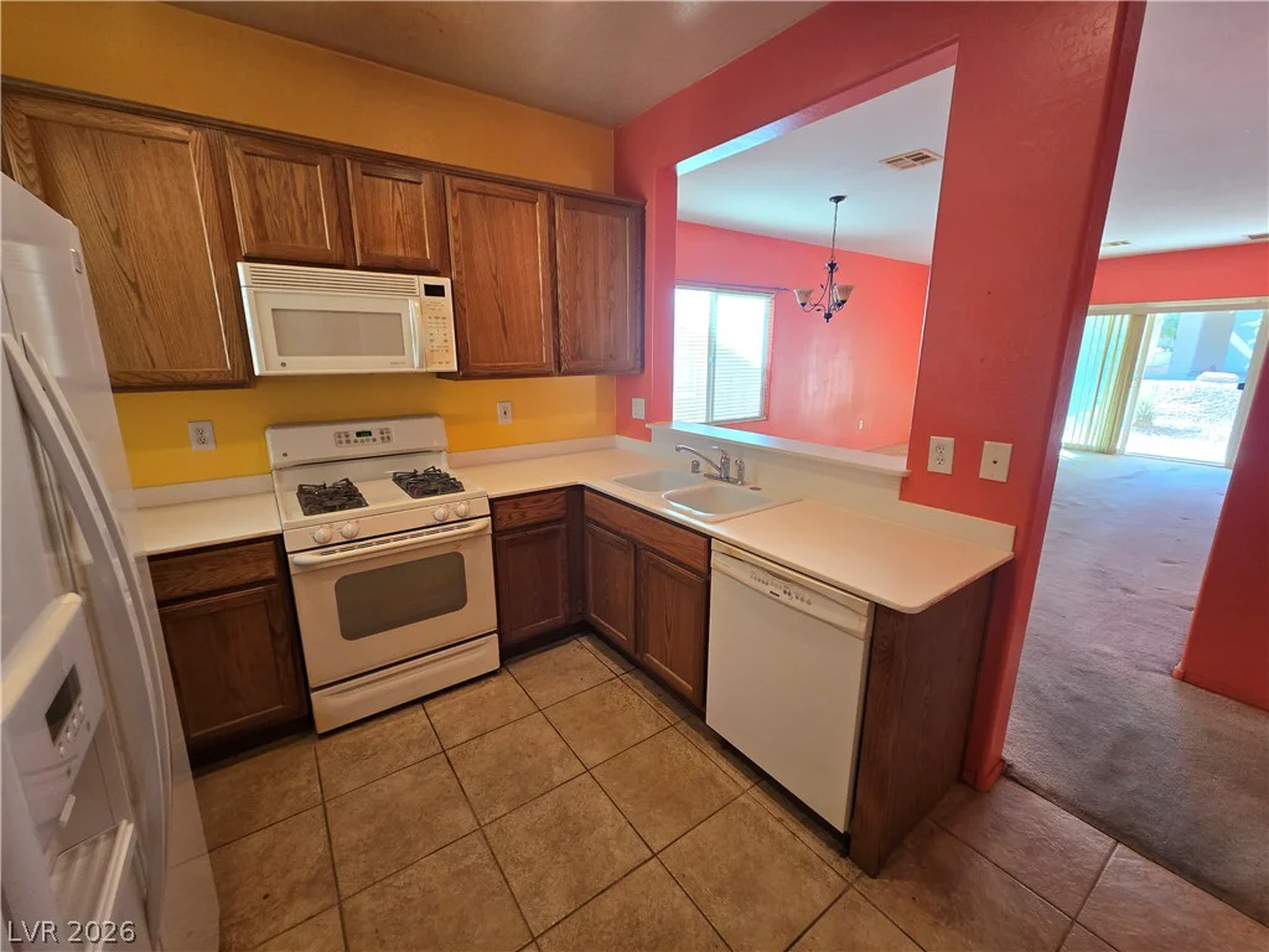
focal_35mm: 13
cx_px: 634
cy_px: 476
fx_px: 477
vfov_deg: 89.9
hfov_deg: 106.2
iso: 125
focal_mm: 2.2
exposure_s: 1/60
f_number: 2.2
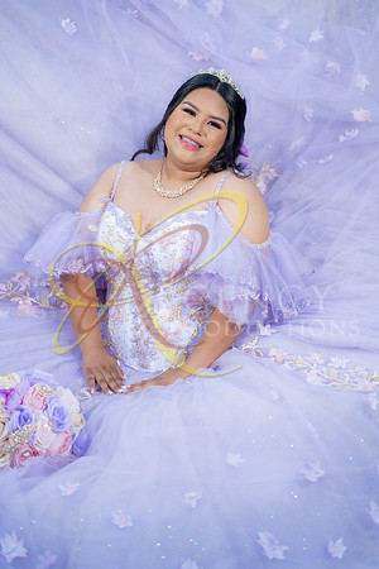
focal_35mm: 85
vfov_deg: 23.9
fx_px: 1342
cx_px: 190
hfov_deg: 16.1
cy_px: 284
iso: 125
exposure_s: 1/1250
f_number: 1.8
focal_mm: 85
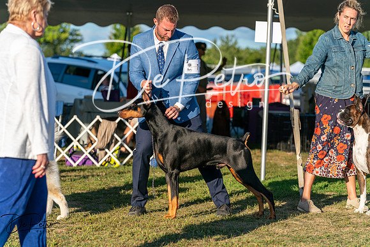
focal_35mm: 127
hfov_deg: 16.1
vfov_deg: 10.8
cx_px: 185
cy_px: 124
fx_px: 1306
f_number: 4.5
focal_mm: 127
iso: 200
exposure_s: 1/1250
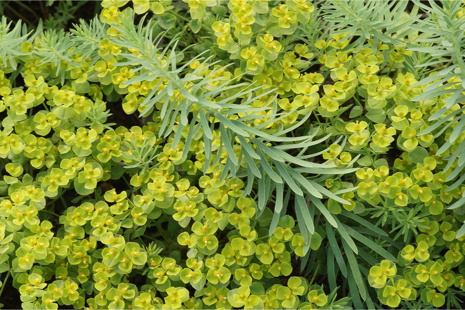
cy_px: 155
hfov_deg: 13.7
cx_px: 232
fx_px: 1937
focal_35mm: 150
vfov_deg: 9.1
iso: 640
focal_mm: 100
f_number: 8
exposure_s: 1/160
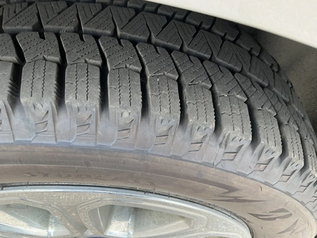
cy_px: 119
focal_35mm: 28
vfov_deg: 49.7
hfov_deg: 63.4
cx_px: 158
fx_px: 256
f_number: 1.8
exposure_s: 1/172
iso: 32
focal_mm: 3
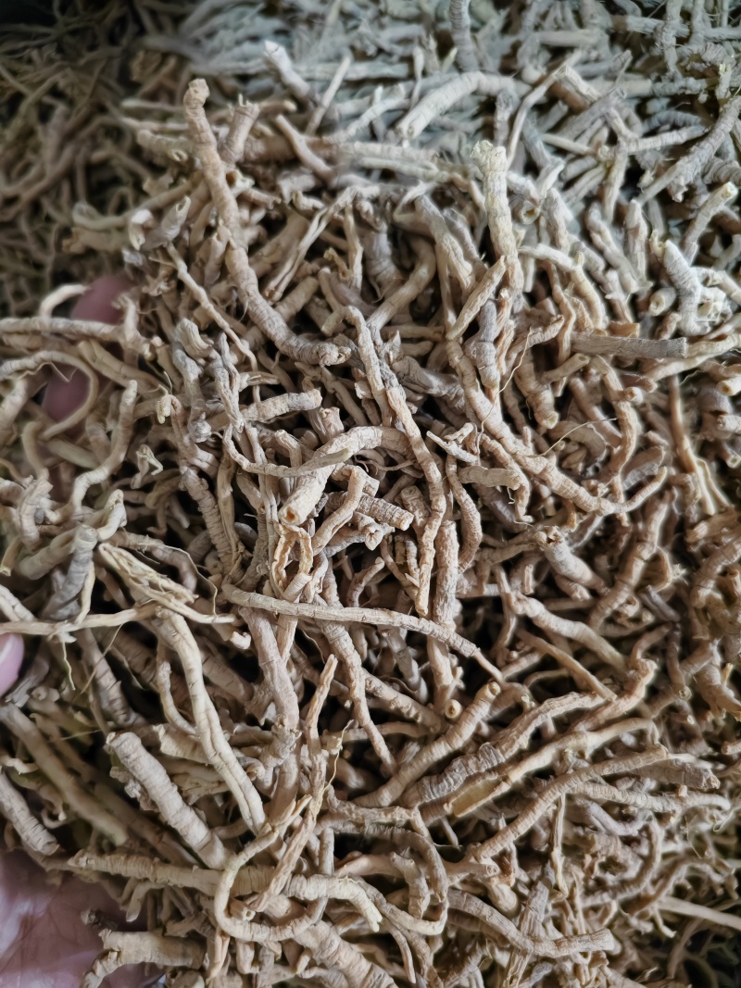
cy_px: 494
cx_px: 370
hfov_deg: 58.9
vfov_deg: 73.9
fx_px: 657
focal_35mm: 23
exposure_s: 1/159
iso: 14095
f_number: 1.88
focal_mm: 5.56
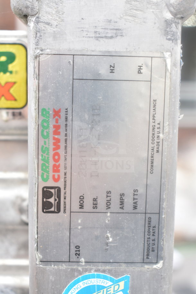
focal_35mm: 54
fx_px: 441
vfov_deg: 36.9
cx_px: 98
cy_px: 147
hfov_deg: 25.1
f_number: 5
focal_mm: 36
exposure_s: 1/100
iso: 200
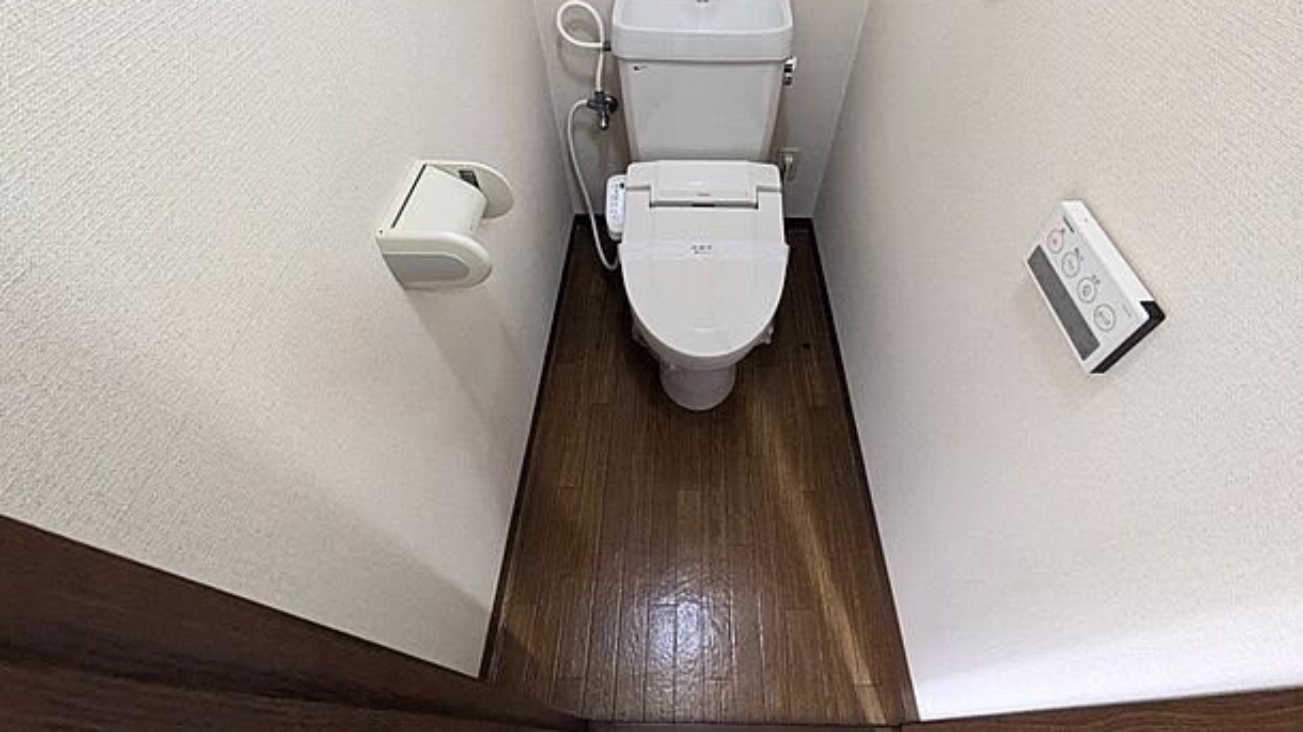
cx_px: 677
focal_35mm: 16
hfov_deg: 99.3
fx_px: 553
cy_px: 248
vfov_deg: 65.4
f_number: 2.2
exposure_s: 1/40
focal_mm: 1.83
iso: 1313
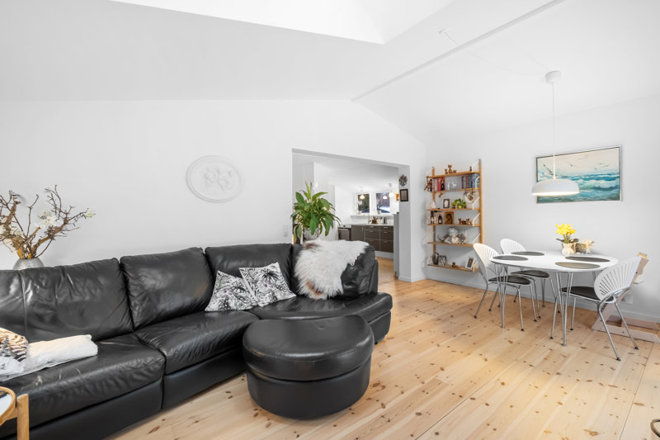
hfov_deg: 100.4
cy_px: 220
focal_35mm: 15
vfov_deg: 77.3
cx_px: 330
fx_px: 275
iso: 200
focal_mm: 10
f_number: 8
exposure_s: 1/2
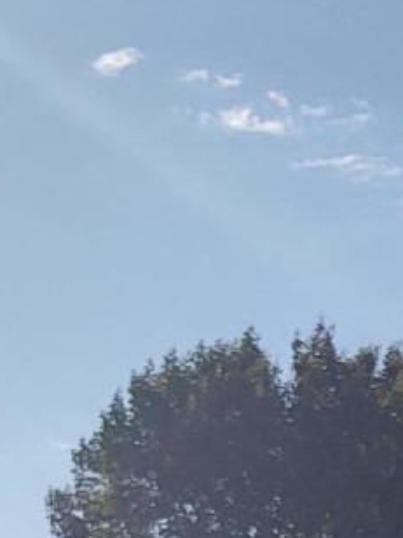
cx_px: 588
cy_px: 1215
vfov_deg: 10.1
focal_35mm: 175
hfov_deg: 8.3
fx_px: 2722
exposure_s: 1/13707
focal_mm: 4.75
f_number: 1.7
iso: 100
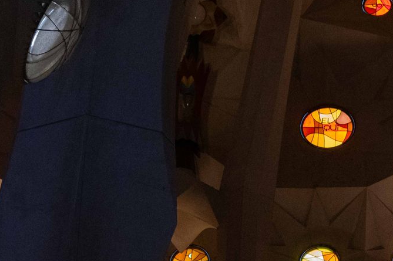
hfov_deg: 7.7
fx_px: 2880
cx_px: 495
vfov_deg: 5.2
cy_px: 165
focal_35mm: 264
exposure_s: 1/250
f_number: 6.3
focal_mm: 92
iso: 8000
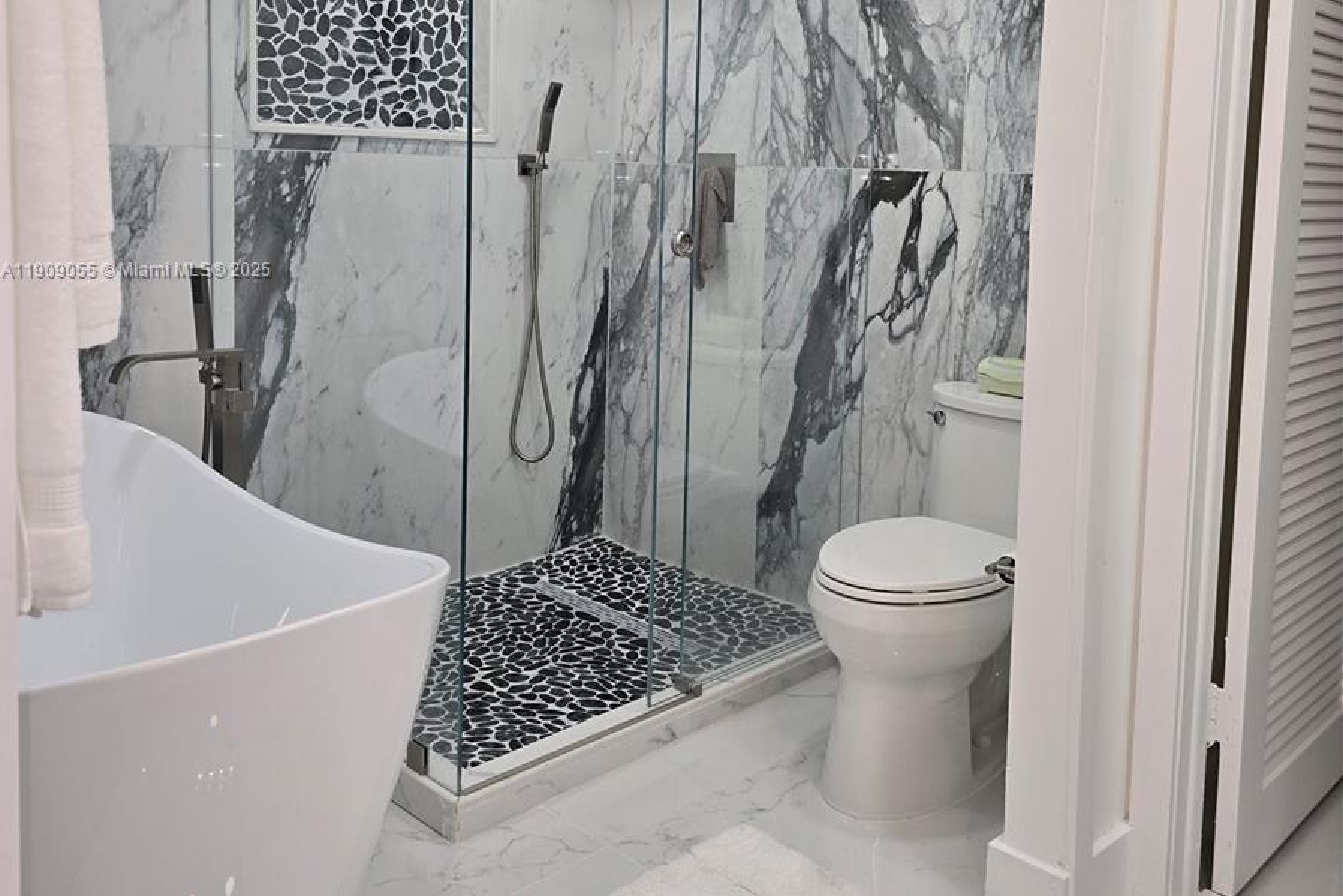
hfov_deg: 58.7
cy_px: 271
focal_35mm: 32
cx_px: 671
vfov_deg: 40.4
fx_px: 1194
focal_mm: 6.3
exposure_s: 1/60
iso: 32
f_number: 1.7
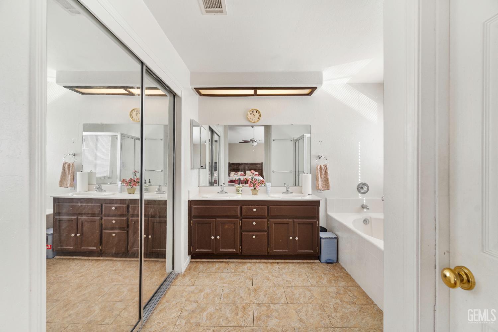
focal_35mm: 17
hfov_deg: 93.3
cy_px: 166
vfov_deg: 70.4
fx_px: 235
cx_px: 249
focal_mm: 17
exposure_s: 1/10
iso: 400
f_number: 5.6
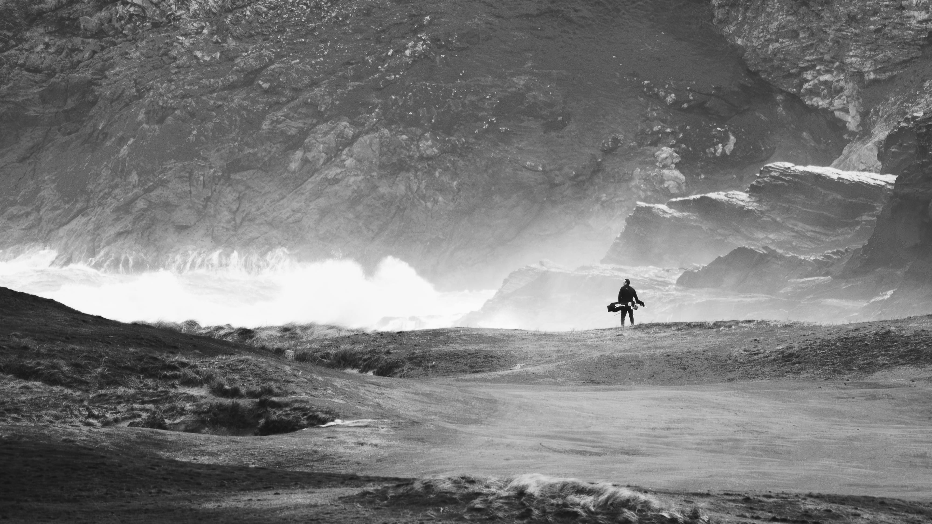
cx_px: 601
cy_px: 441
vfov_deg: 1.1
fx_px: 27168
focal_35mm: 1099
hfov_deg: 2.0
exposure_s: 1/400
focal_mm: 600
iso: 250
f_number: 6.3
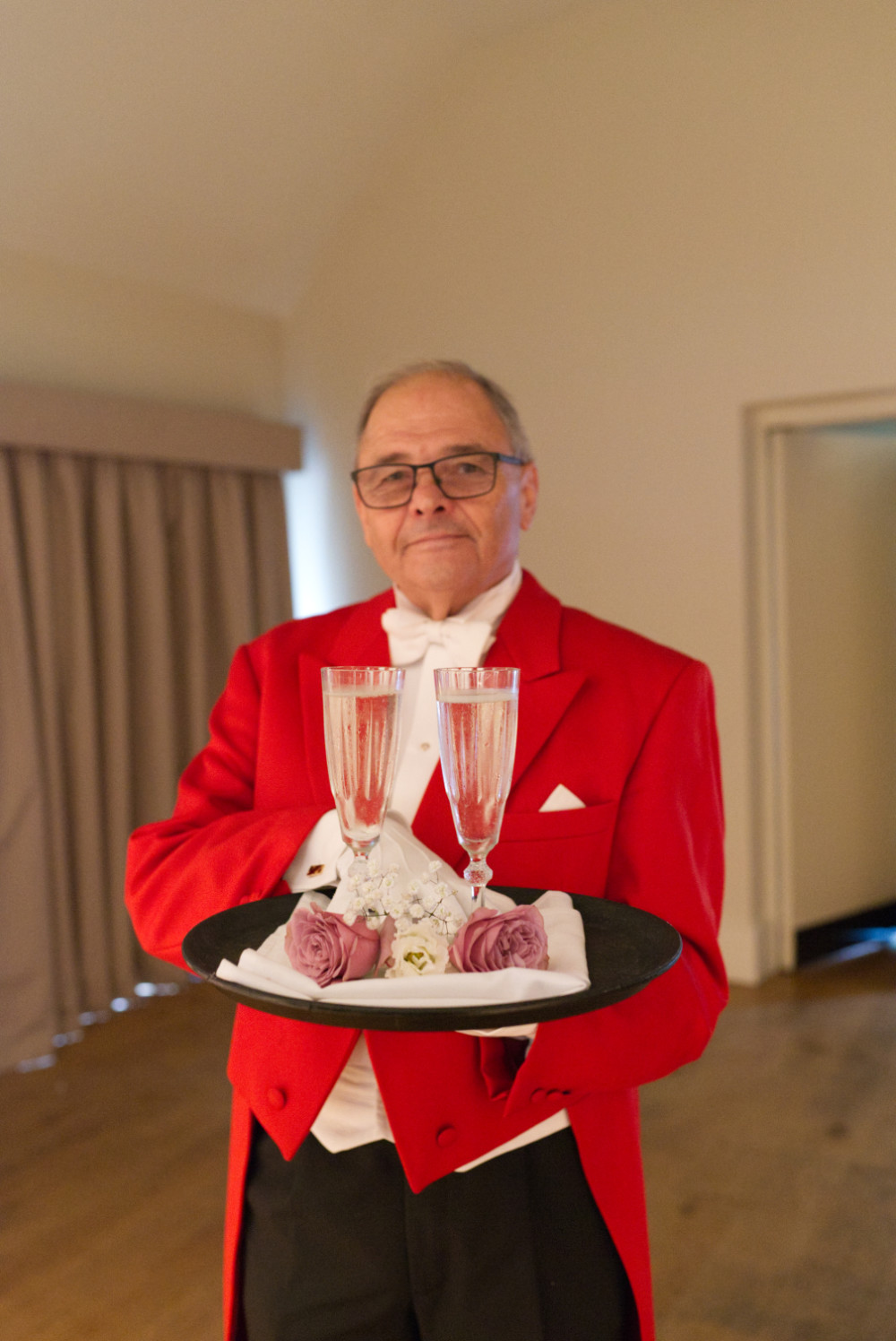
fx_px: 1304
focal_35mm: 35
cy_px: 670
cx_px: 448
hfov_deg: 37.9
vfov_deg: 54.4
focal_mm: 35
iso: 8000
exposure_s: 1/160
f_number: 3.2
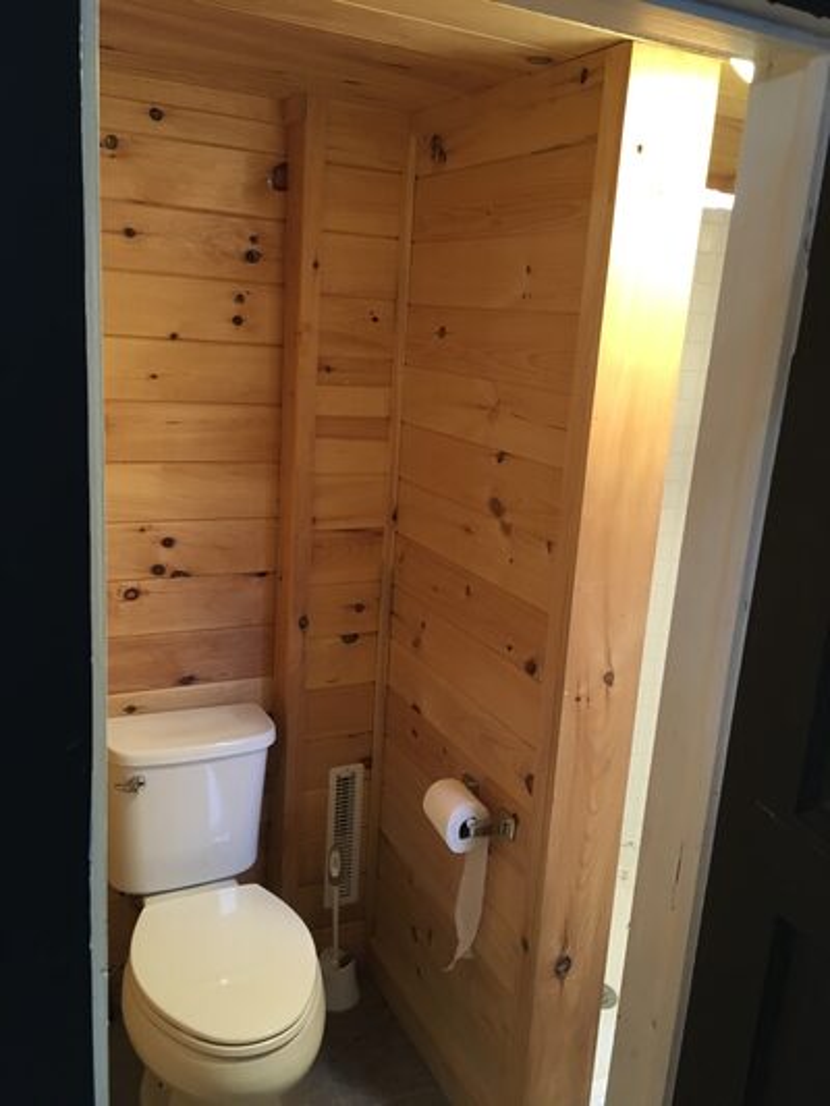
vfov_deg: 61.6
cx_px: 415
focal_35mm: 29
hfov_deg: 48.2
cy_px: 553
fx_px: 927
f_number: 2.2
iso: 125
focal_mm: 4.15
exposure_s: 1/30
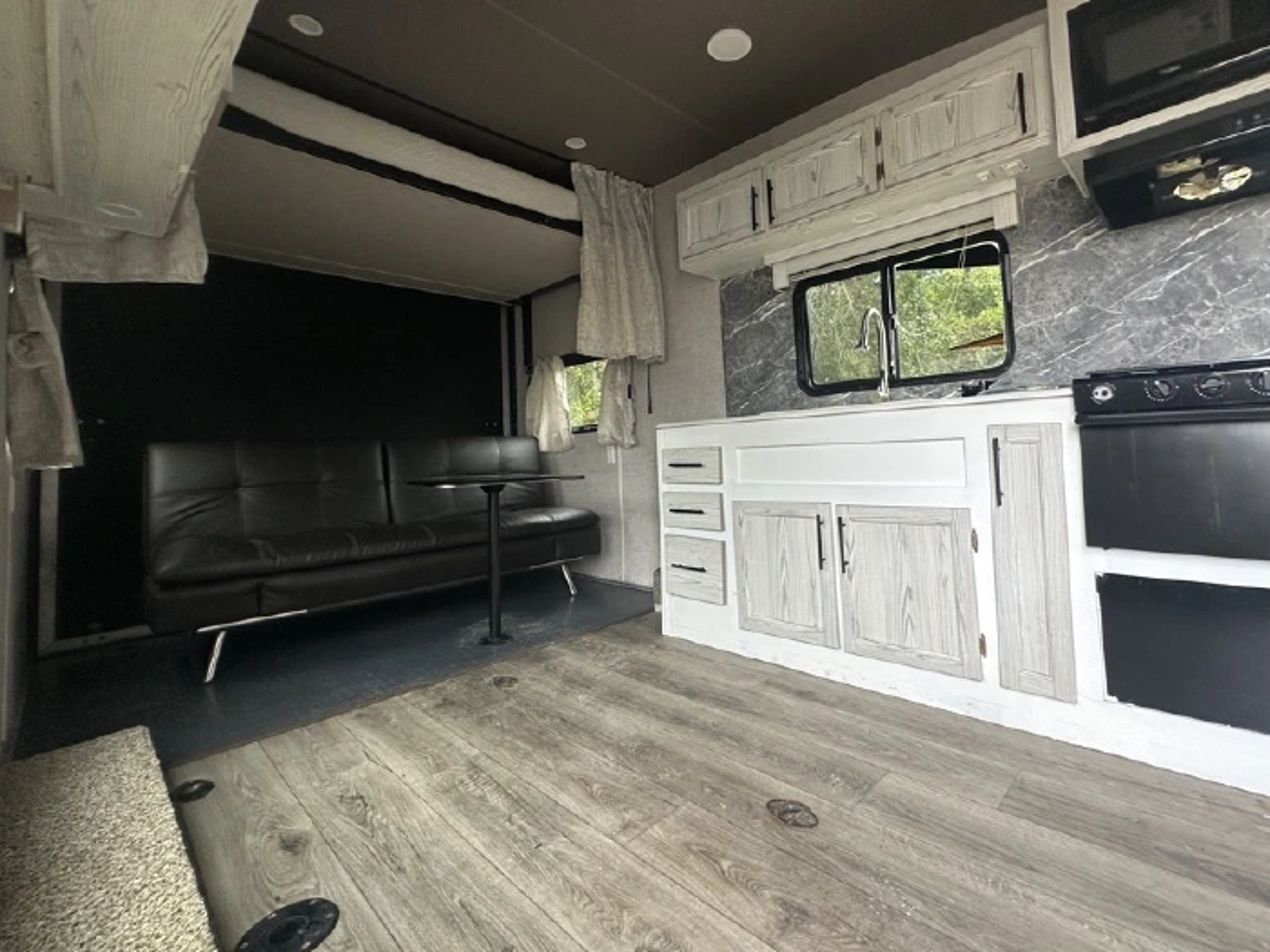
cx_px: 684
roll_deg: +3.9
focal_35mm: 16
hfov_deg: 94.3
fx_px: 587
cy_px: 421
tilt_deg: +2.0
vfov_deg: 77.8
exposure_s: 1/99
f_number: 2.2
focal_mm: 2.22
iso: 125
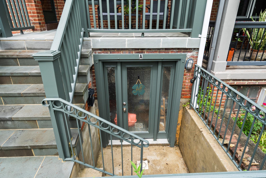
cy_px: 89
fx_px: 155
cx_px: 133
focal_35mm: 21
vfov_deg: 59.5
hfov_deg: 81.2
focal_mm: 21
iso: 400
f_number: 8
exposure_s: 1/125
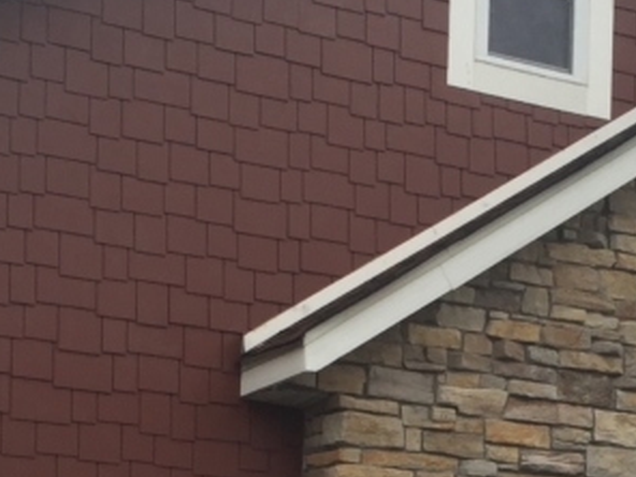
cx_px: 344
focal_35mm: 101
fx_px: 1856
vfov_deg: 13.8
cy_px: 704
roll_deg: -1.9
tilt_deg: +1.3
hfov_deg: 19.4
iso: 50
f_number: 2.2
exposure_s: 1/120
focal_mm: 4.15
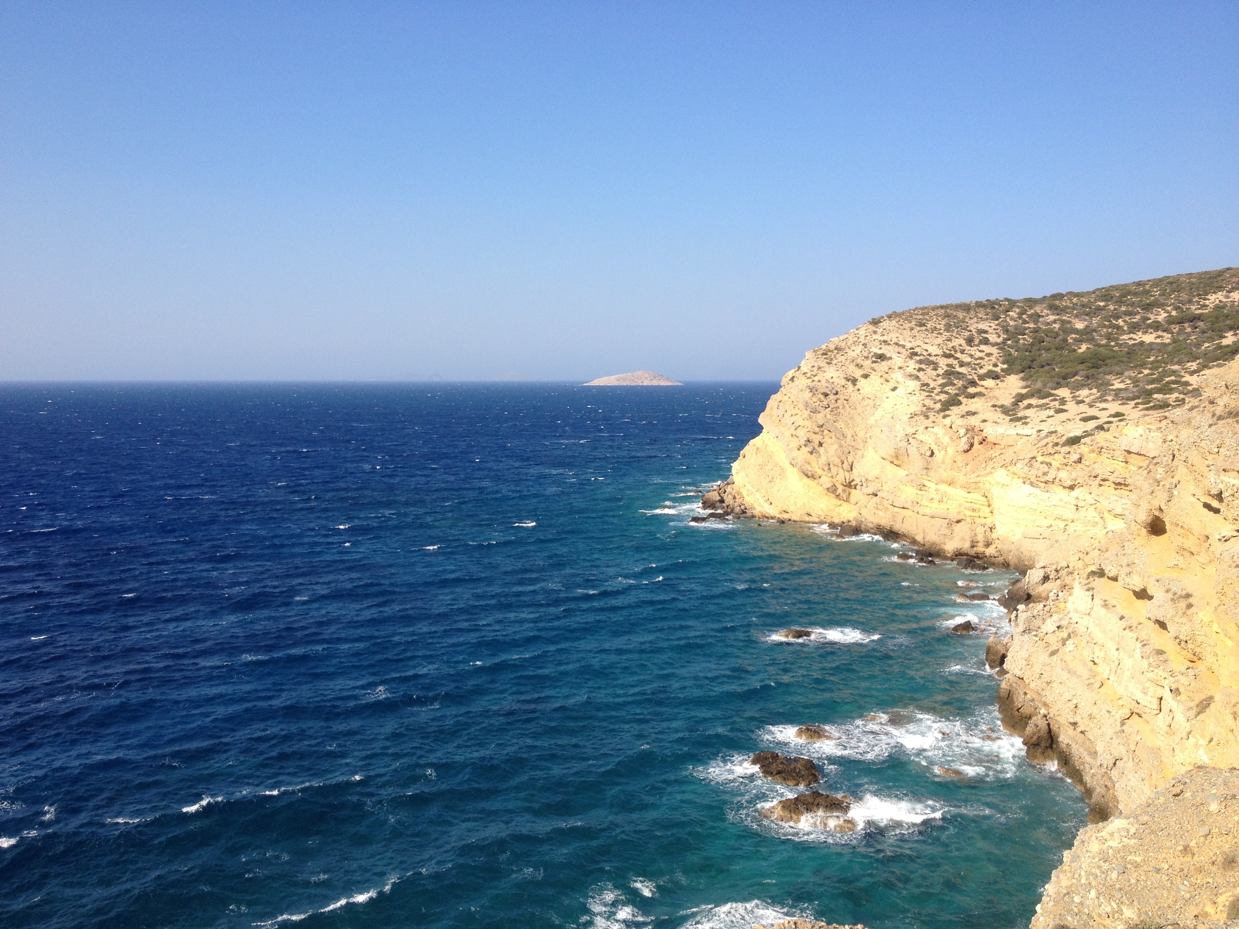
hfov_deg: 52.6
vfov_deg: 40.7
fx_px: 1253
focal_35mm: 35
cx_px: 620
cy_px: 464
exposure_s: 1/1284
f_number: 2.4
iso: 50
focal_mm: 4.28
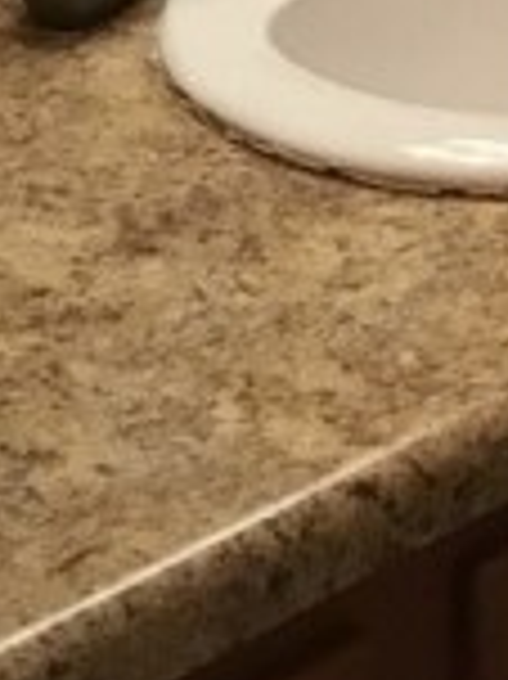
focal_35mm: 158
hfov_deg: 8.8
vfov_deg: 11.1
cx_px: 1070
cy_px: -766
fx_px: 3096
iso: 160
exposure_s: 1/30
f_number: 2.4
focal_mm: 3.3
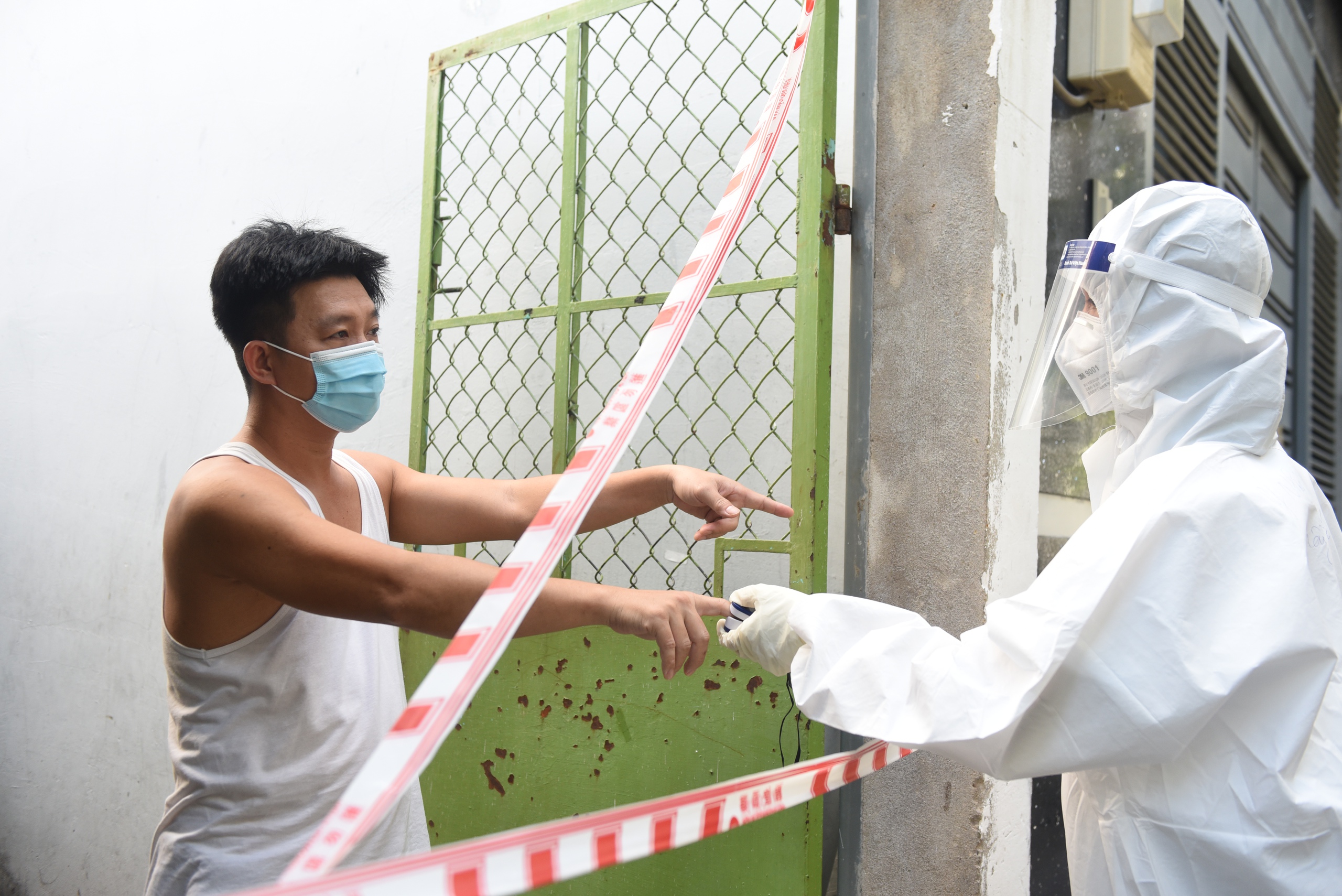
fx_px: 1342
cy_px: 448
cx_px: 671
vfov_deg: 36.9
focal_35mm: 36
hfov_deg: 53.1
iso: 800
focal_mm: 36
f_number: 4
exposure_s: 1/640
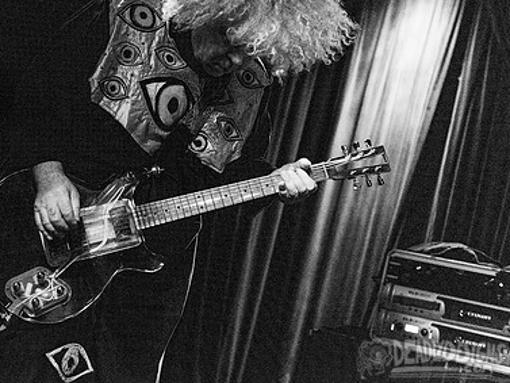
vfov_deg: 20.7
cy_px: 125
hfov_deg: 27.0
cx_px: 124
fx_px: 1046
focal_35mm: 71
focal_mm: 48
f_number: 3.2
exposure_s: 1/400
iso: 3200
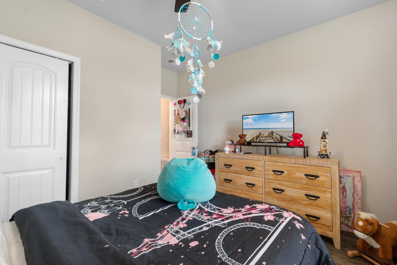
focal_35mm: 15
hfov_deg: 100.4
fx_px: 165
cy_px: 132
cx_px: 198
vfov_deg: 77.3
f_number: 4.5
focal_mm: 10
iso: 100
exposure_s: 1/5
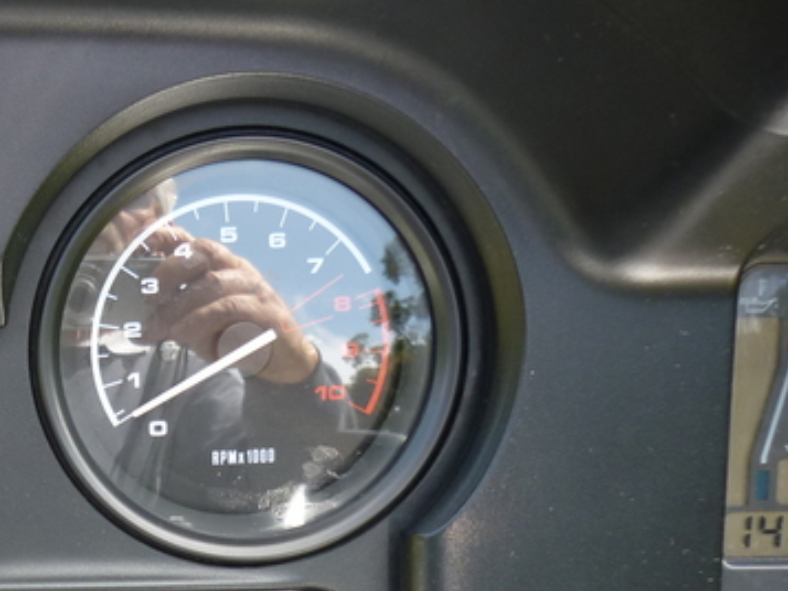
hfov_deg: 24.6
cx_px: -75
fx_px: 1685
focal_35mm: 74
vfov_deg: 19.6
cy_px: 512
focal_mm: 5.5
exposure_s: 1/160
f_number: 2.8
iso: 80
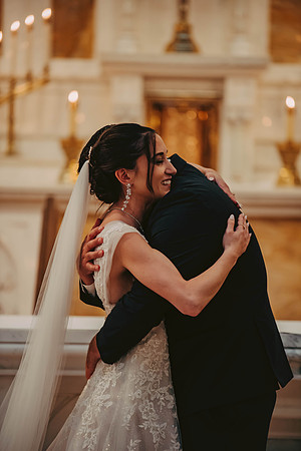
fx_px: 2257
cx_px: 150
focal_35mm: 180
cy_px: 226
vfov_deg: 11.4
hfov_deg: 7.6
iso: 1600
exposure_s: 1/80
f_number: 2.8
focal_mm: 180
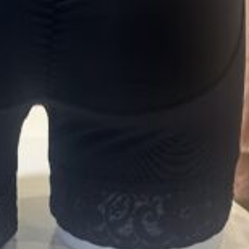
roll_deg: -3.1
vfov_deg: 28.7
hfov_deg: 30.4
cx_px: 53
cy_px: -13
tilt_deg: -6.4
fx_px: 448
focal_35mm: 55
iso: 160
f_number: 1.78
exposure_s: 1/100
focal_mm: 6.86
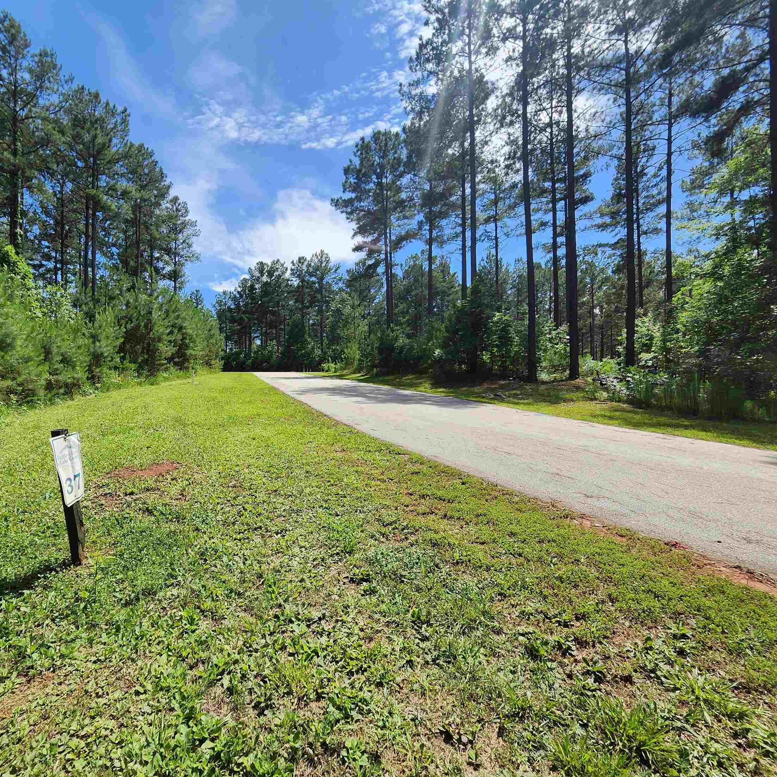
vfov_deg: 87.4
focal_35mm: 16
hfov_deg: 86.1
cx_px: 304
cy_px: 405
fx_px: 406
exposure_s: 1/1058
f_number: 2.2
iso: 40
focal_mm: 1.74
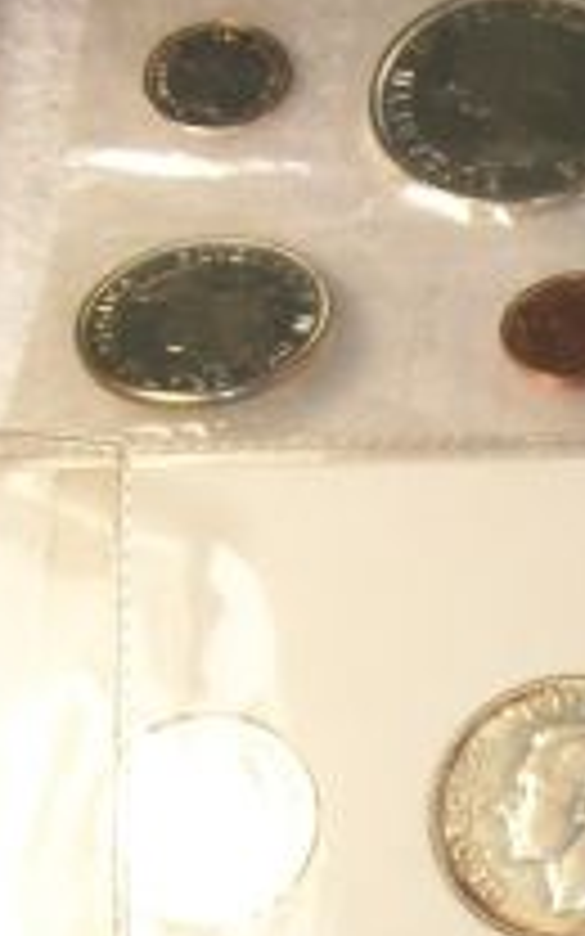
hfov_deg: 11.9
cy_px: 994
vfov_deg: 20.4
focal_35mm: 98
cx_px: 1156
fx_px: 2500
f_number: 2.9
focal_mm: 5.7
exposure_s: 1/250
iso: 80
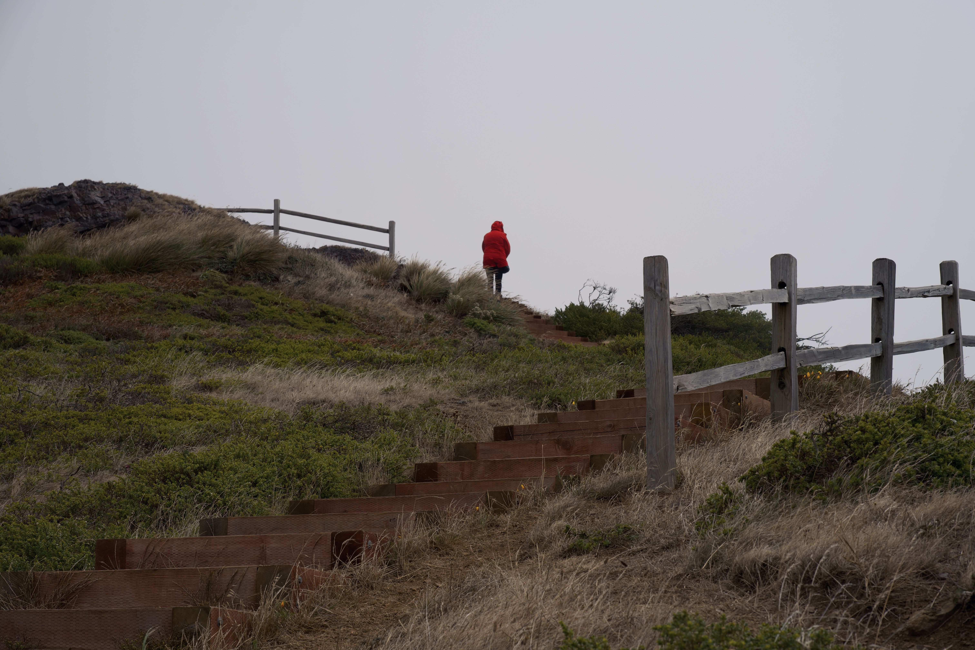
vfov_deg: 17.1
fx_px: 2166
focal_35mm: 80
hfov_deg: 25.4
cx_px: 488
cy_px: 325
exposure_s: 1/400
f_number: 11
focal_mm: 80
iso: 100
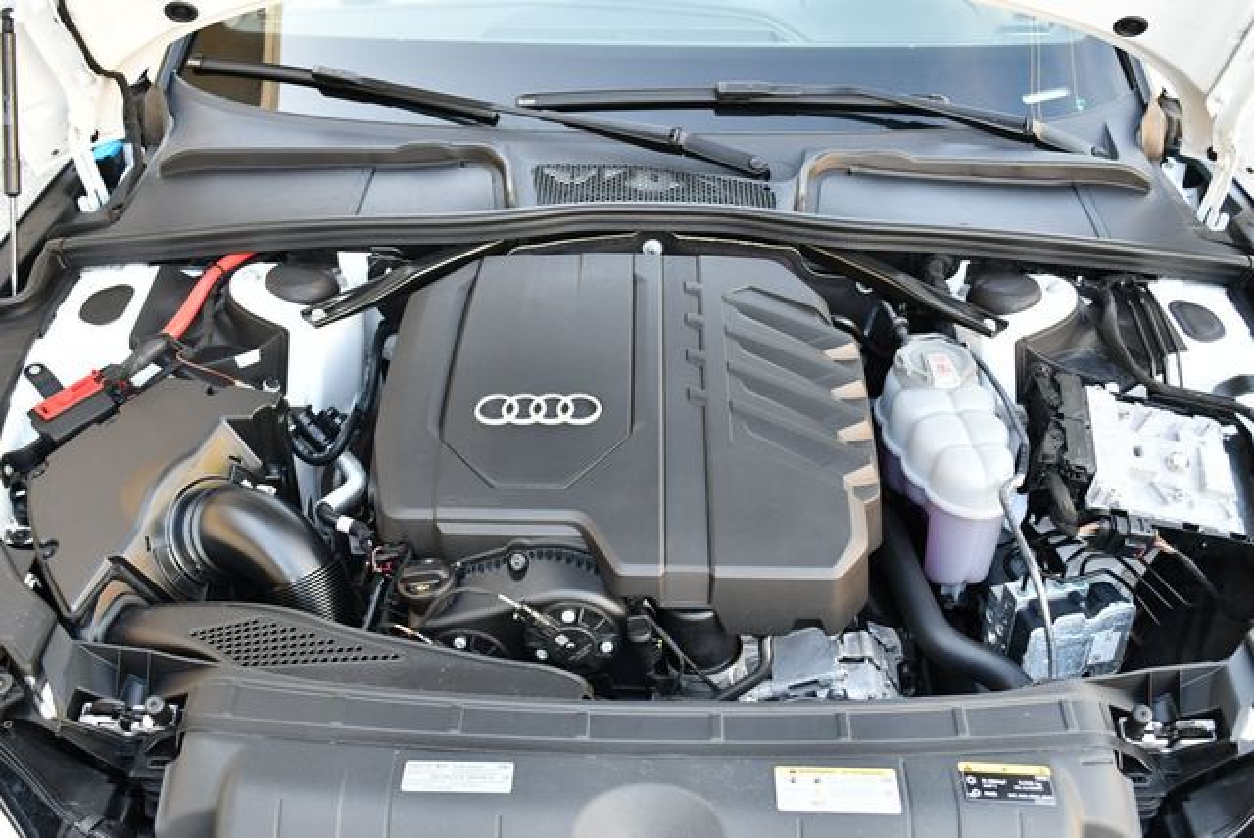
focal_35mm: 40
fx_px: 1395
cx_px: 627
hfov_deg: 48.4
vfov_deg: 33.5
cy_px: 419
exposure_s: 1/250
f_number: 3.8
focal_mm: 20
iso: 720
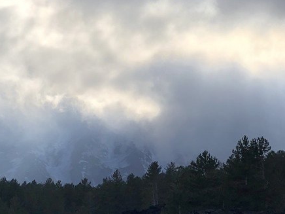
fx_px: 1177
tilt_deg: +8.5
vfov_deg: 10.3
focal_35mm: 143
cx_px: -64
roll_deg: -2.1
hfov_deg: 13.4
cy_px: 171
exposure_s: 1/2825
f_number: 2.4
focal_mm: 6
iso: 16
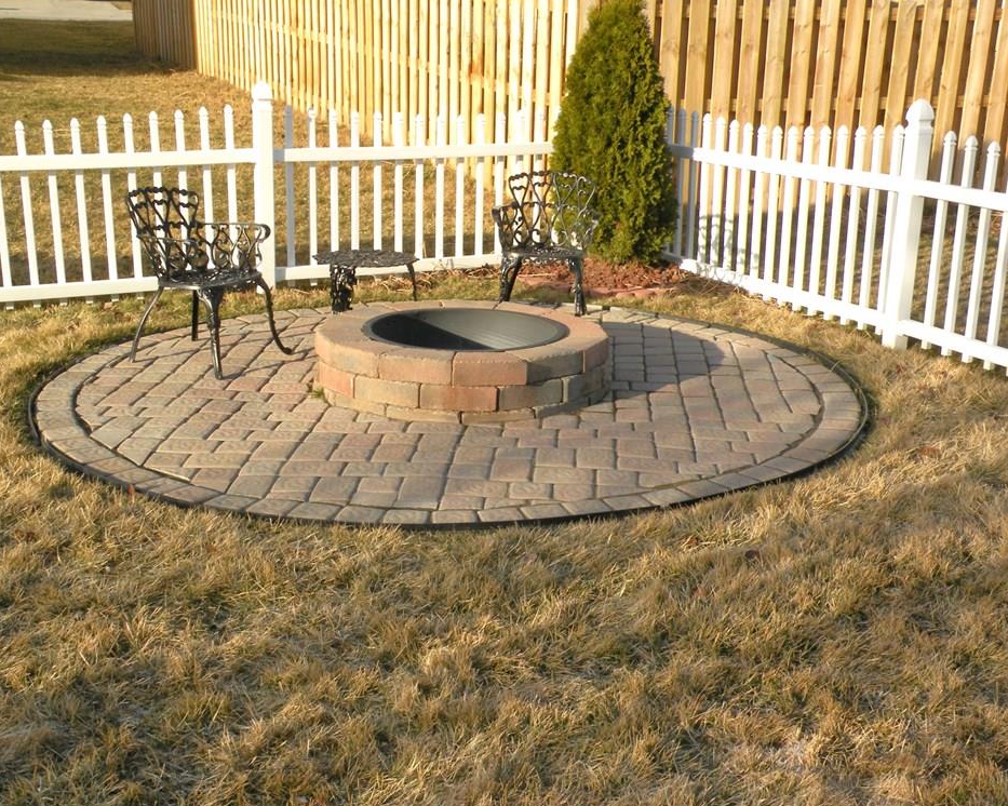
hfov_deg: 41.2
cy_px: 406
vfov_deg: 33.4
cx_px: 499
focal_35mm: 45
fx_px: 1342
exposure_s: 1/200
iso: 64
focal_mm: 7.4
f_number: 5.6
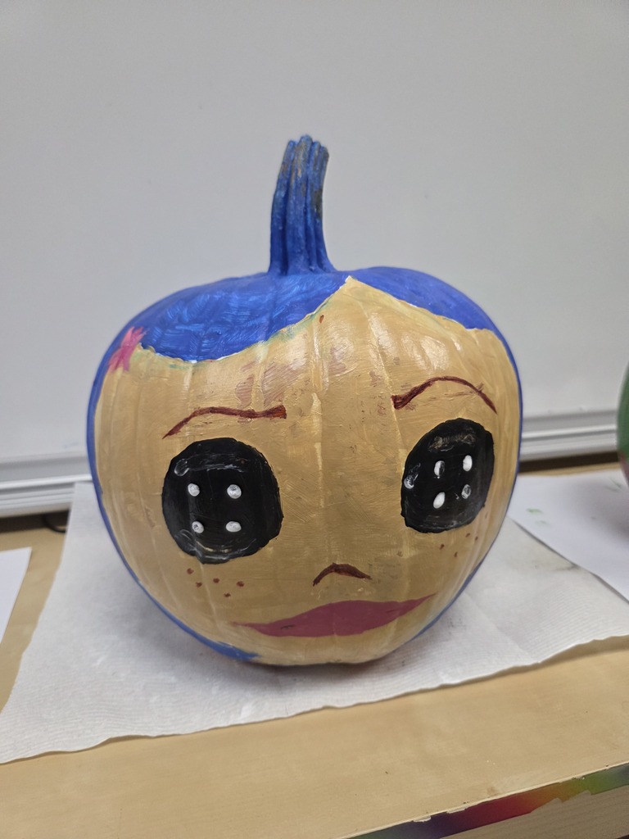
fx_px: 557
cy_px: 420
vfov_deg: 73.9
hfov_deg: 58.9
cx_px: 314
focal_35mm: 23
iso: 500
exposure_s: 1/120
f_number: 1.8
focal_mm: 5.4
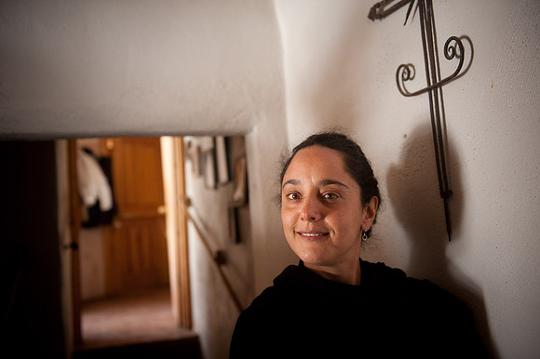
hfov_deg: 53.2
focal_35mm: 36
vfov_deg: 36.8
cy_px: 180
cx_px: 270
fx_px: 540
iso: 2000
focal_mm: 36
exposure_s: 1/125
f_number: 2.8
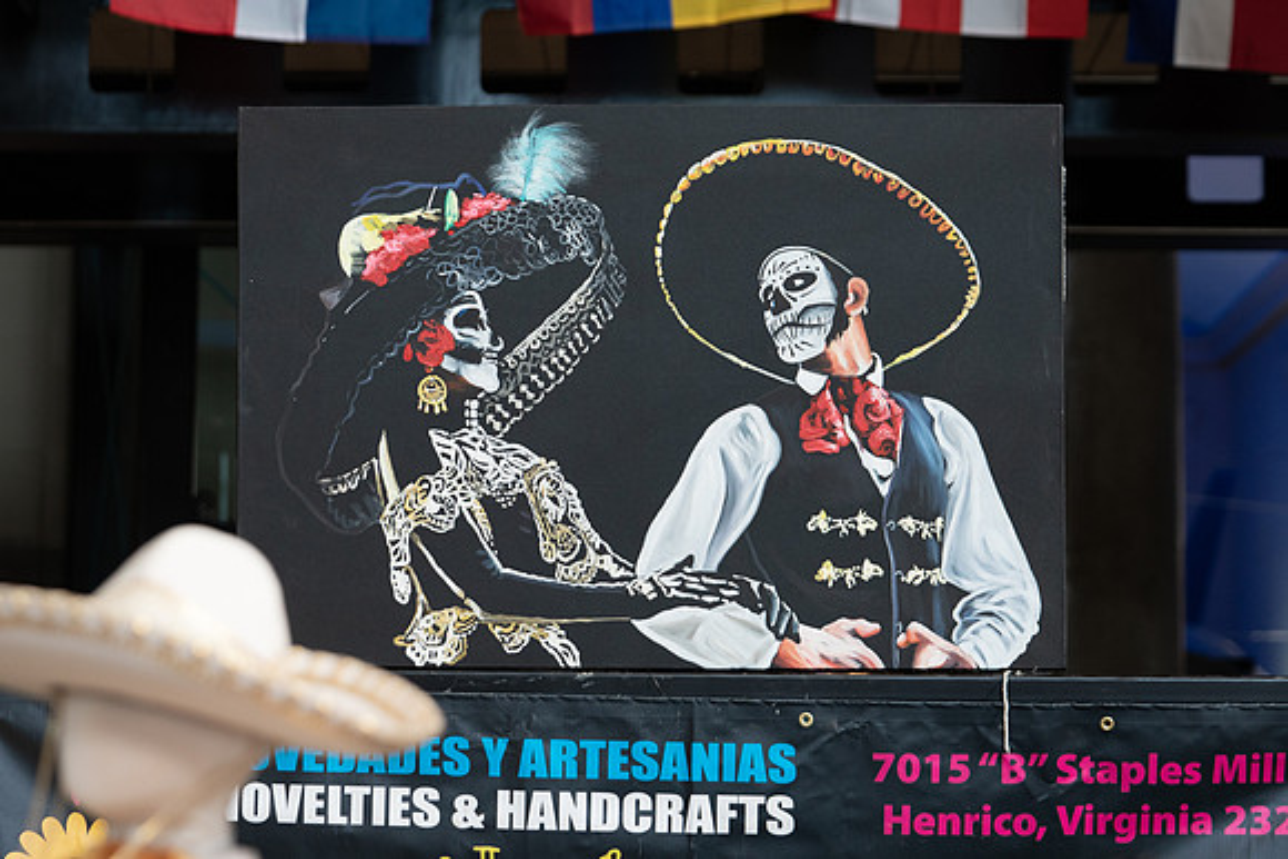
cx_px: 535
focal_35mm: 105
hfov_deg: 19.4
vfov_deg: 13.0
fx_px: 3771
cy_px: 372
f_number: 4
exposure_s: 1/200
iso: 1250
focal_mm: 88
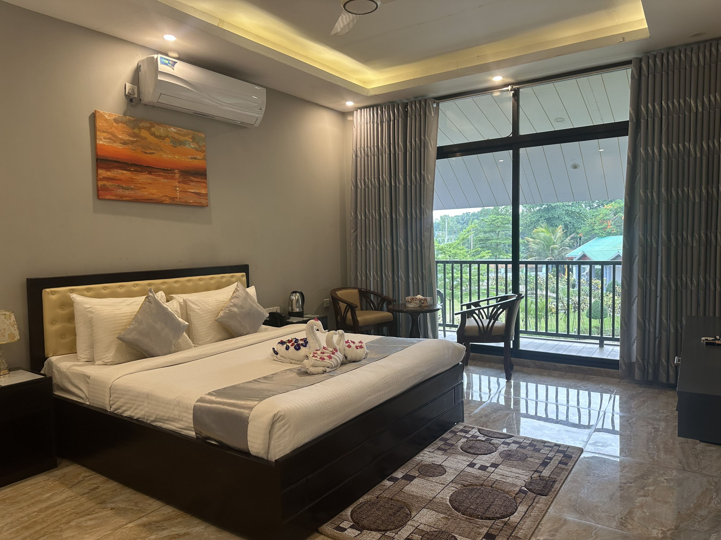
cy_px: 270
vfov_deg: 56.8
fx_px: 500
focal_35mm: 24
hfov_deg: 71.6
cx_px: 360
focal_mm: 6.86
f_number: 1.78
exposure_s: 1/50
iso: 125
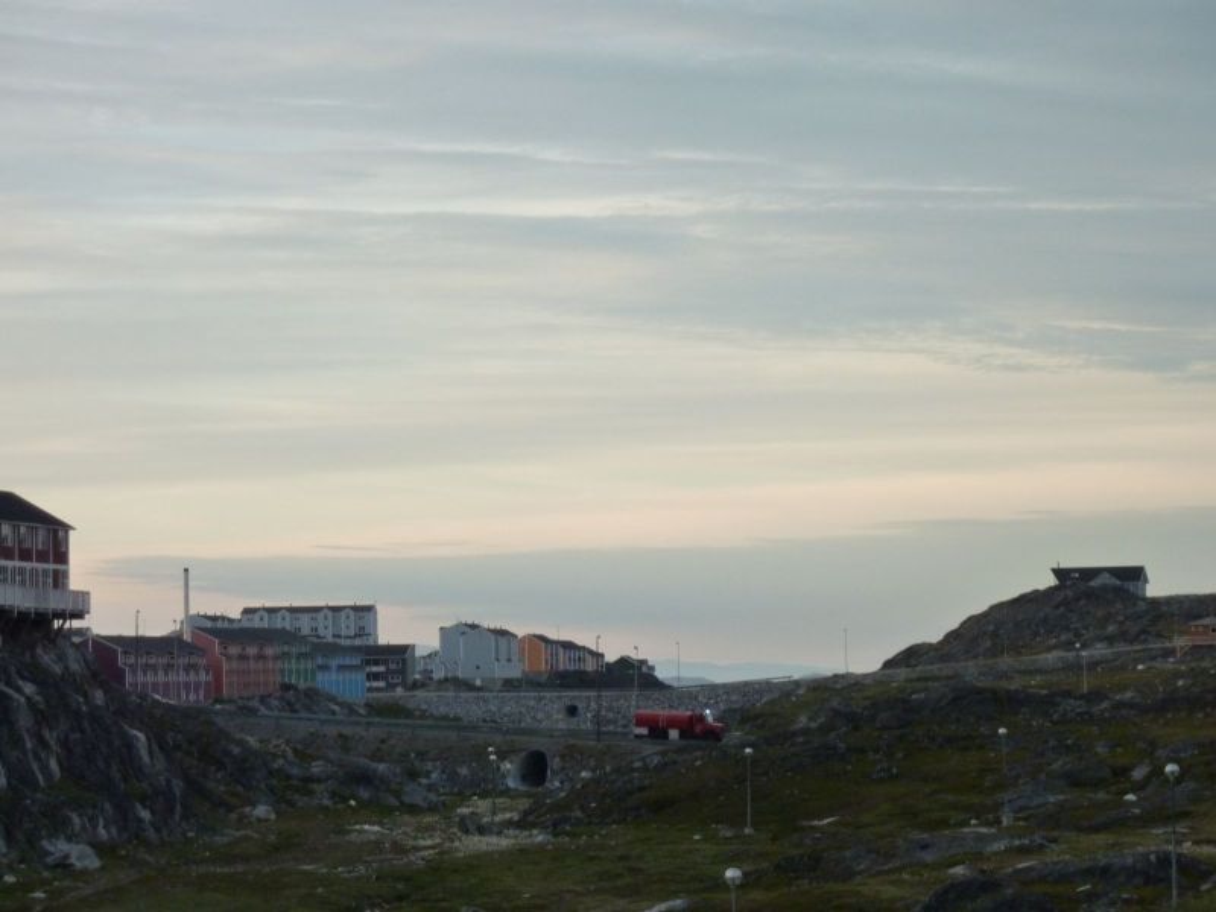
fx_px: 4180
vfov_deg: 12.5
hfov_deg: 16.6
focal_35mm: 119
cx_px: 608
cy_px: 456
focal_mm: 19.5
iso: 250
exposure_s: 1/250
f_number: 4.4
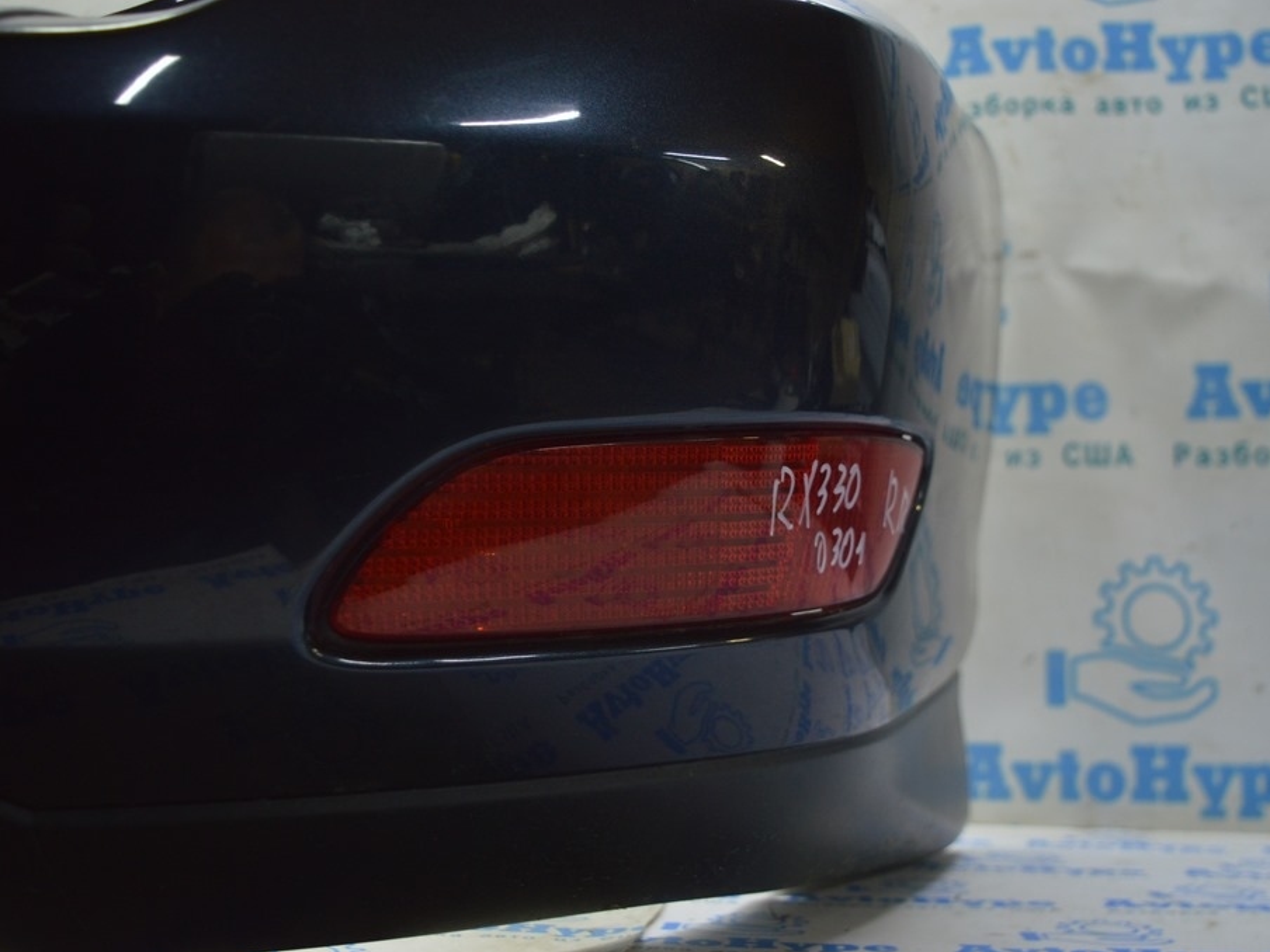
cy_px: 477
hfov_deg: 49.5
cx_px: 618
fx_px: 1377
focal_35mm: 38
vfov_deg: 38.1
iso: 400
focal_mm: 23
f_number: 3.8
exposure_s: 1/50
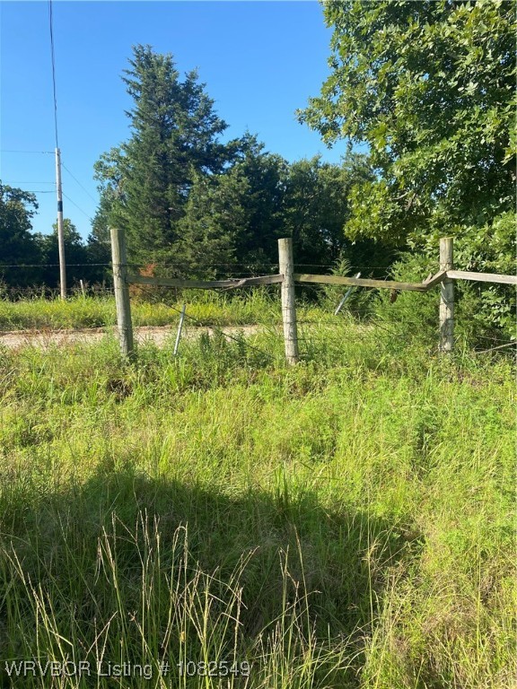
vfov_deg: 67.3
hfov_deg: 53.1
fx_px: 518
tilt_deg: -5.0
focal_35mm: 26
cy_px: 344
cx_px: 258
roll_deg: +1.4
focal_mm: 4.25
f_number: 1.8
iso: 32
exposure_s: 1/1072
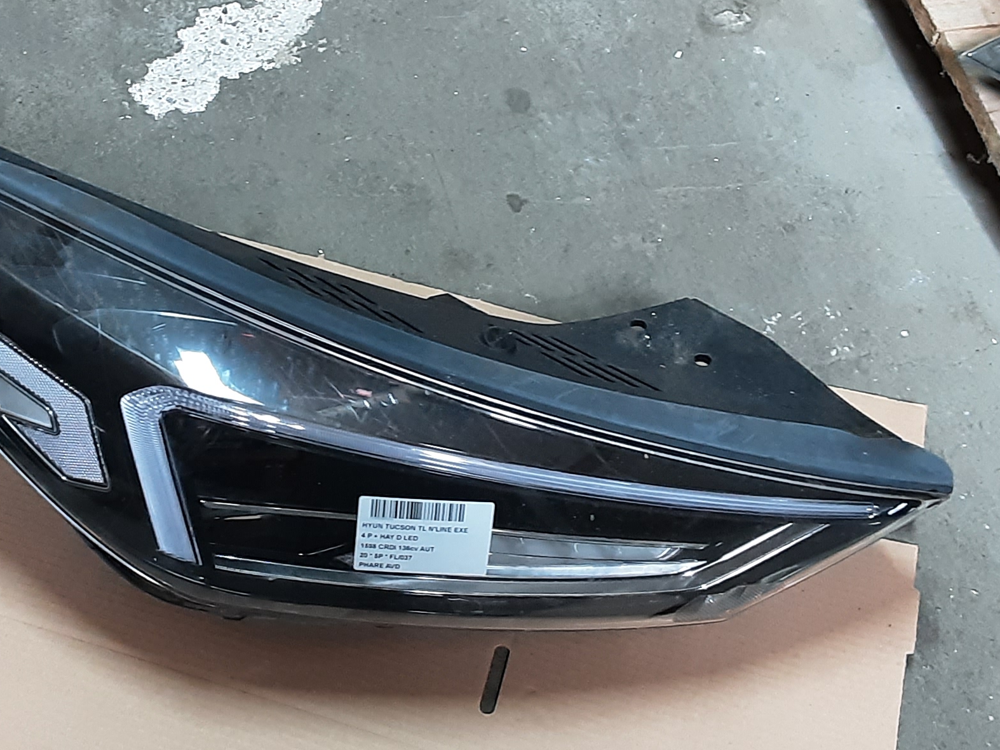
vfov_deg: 26.1
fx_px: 1618
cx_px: 306
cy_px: 329
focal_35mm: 56
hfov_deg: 33.9
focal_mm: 2.91
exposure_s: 1/25
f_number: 1.9
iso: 250
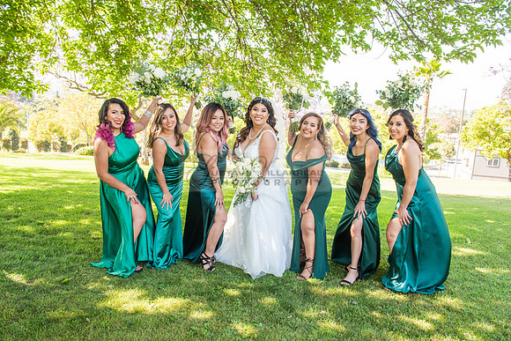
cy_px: 170
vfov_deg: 48.0
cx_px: 256
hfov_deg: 67.4
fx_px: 383
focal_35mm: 27
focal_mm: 27
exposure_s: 1/200
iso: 500
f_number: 6.3
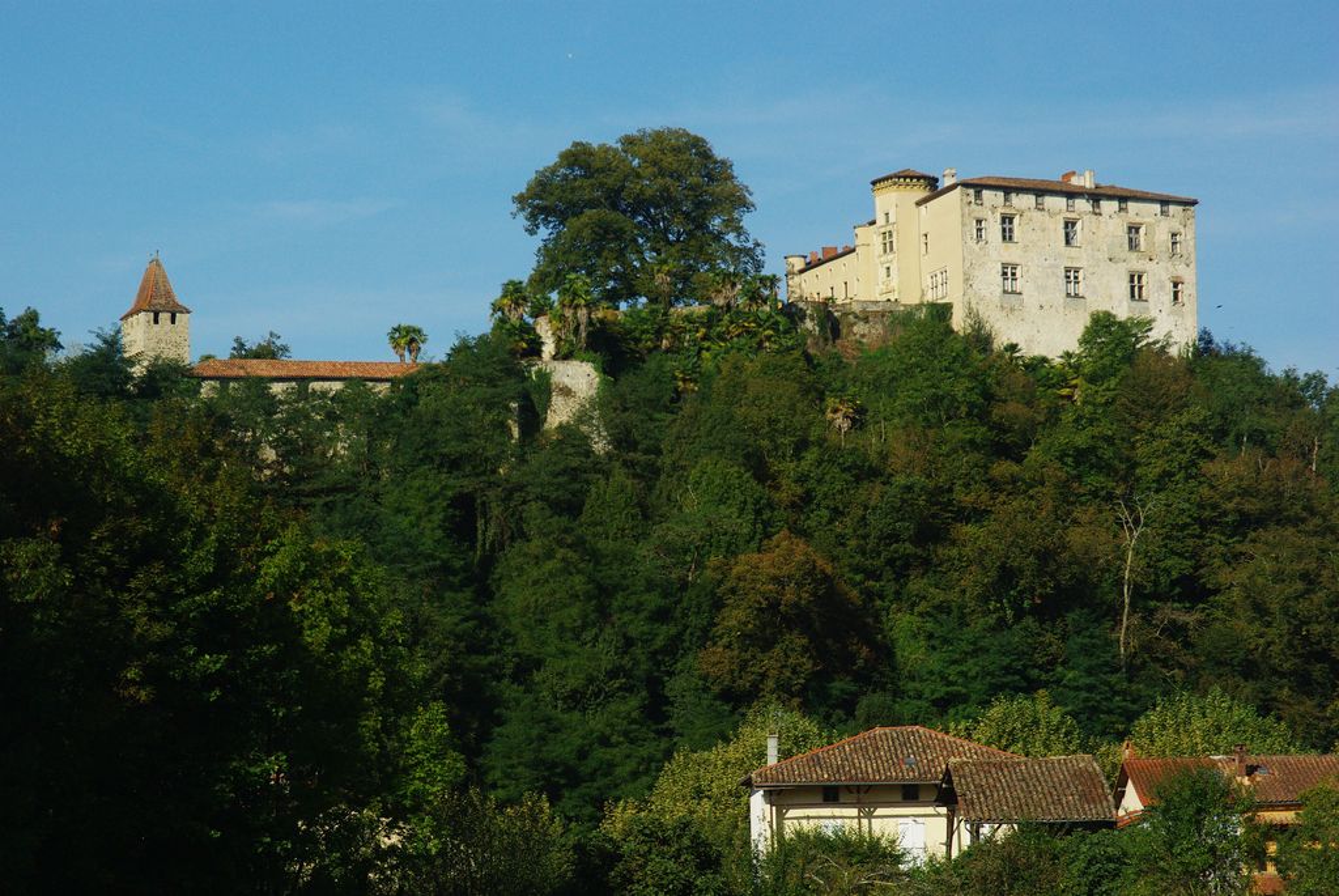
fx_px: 3909
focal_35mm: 105
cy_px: 448
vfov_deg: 13.1
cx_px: 670
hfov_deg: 19.4
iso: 400
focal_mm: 70
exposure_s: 1/750
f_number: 8
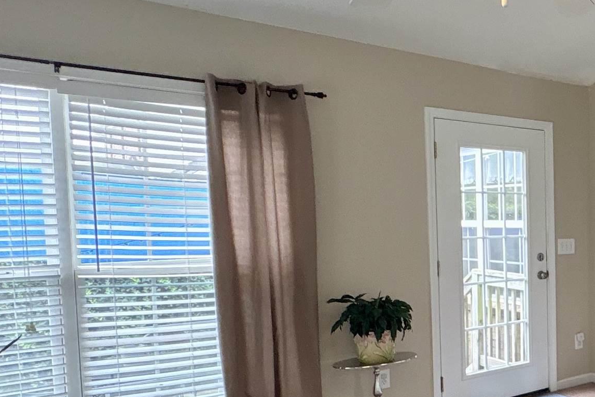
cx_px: 662
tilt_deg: -2.0
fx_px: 645
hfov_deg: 39.8
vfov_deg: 34.0
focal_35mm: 39
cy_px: 255
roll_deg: +2.4
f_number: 2.2
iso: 250
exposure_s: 1/120
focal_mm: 2.22
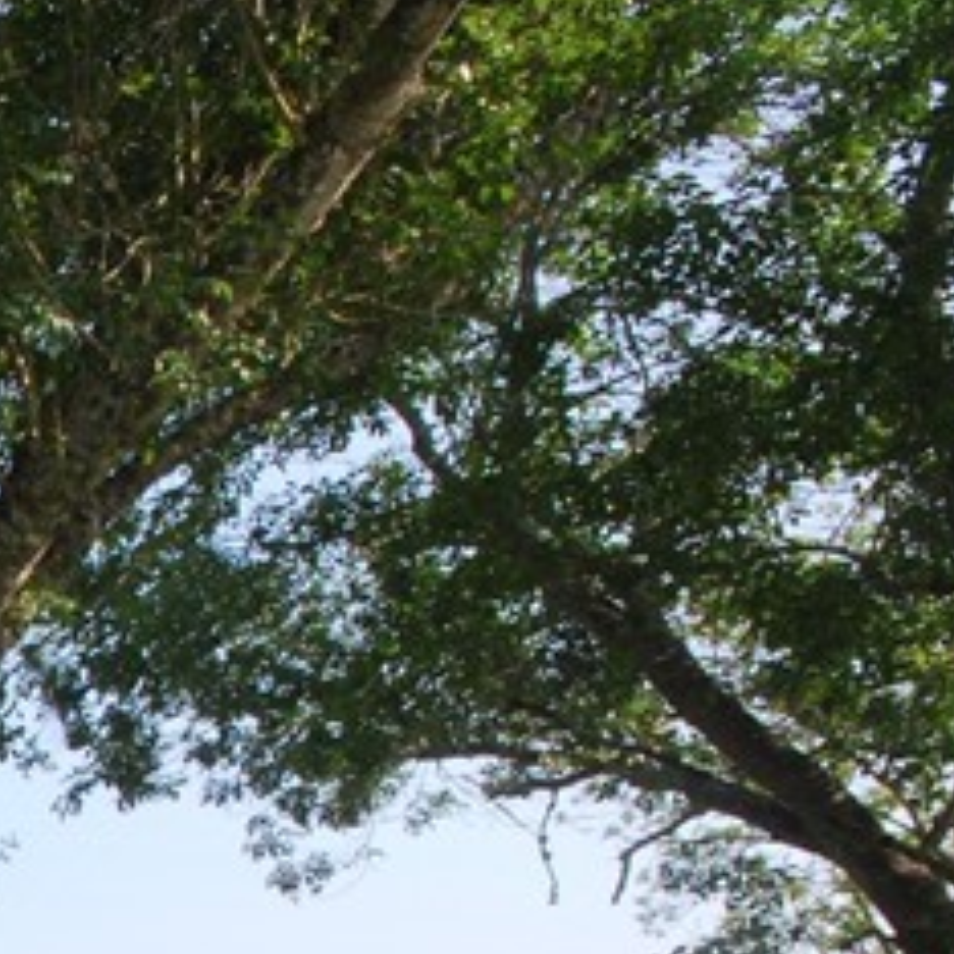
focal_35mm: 59
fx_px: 1840
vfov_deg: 24.8
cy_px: 1276
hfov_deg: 18.7
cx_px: -952
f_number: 9
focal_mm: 10
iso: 400
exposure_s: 1/320
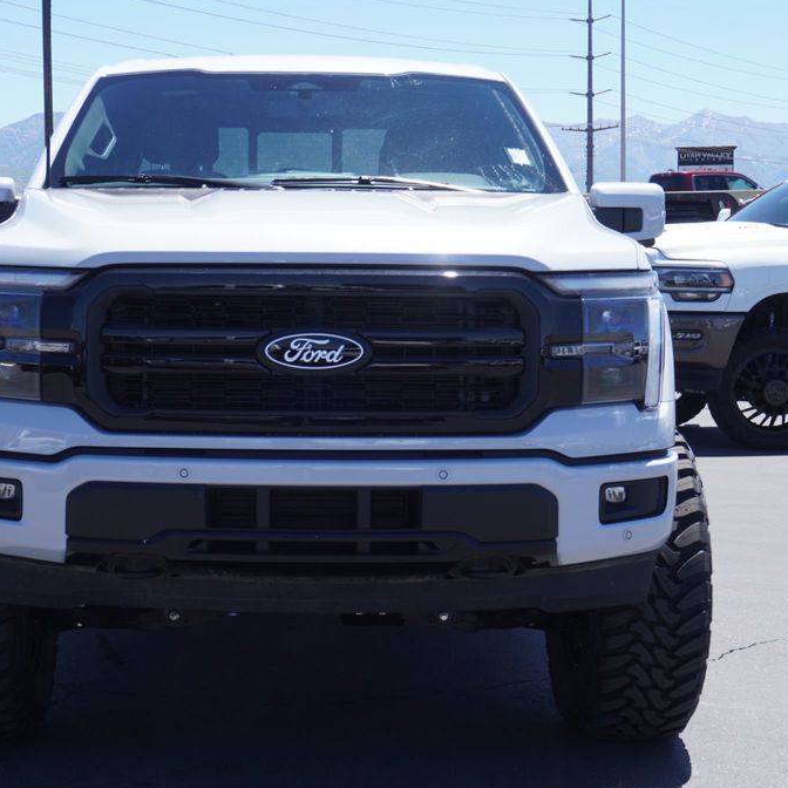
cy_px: 398
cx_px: 315
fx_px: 1803
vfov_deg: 24.7
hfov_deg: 24.6
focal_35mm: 70
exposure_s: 1/160
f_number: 8
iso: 100
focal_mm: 36
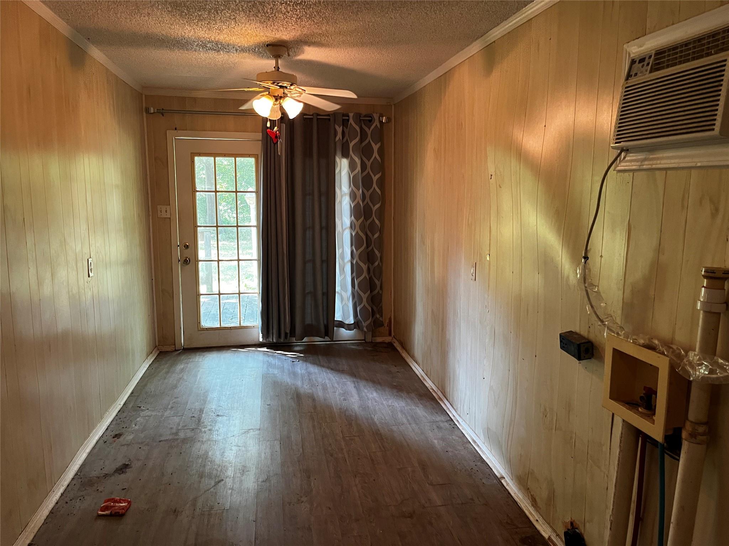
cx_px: 364
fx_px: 548
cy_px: 273
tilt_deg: -9.2
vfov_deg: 53.1
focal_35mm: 26
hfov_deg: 67.3
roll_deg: -0.1
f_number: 1.6
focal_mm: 5.1
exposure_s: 1/60
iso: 250
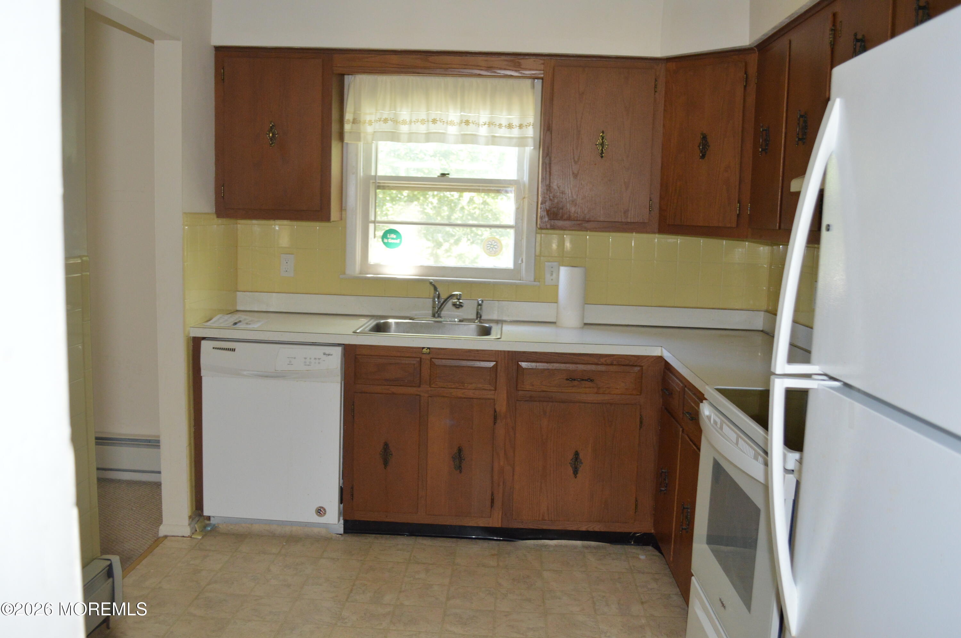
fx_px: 800
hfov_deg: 62.0
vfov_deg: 43.5
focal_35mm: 30
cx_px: 480
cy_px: 319
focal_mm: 20
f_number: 3.8
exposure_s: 1/60
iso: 1000
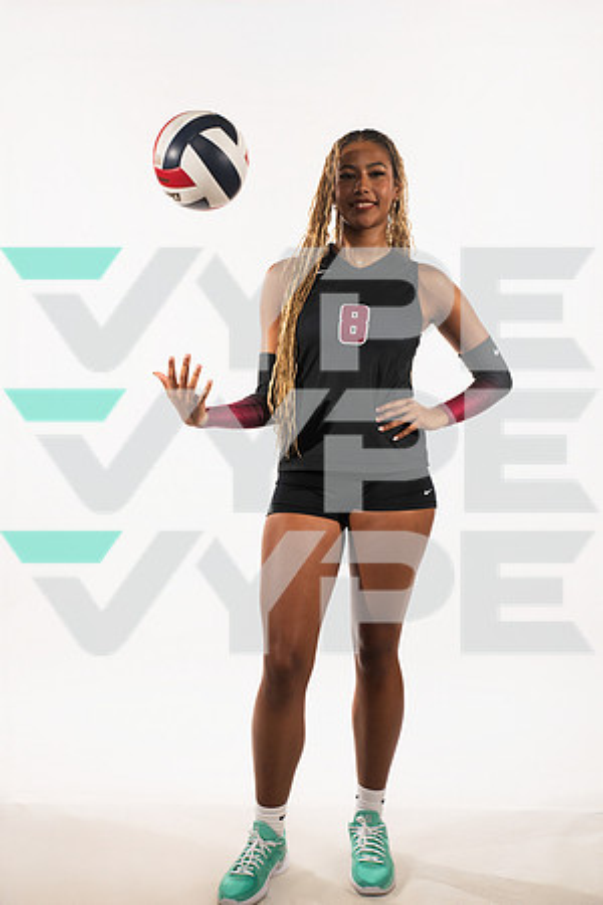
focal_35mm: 40
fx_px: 1005
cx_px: 302
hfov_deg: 33.4
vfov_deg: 48.5
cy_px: 452
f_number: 7.1
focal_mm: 40
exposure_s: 1/320
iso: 500
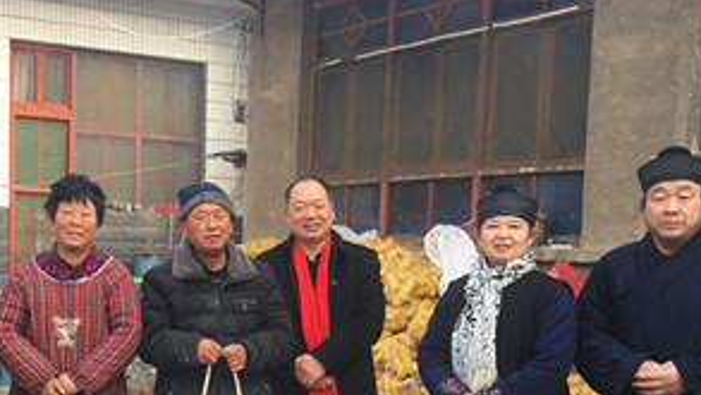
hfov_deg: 36.6
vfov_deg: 21.1
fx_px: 1041
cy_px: 330
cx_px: 201
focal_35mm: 56
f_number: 2.2
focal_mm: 4.15
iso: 25
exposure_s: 1/192
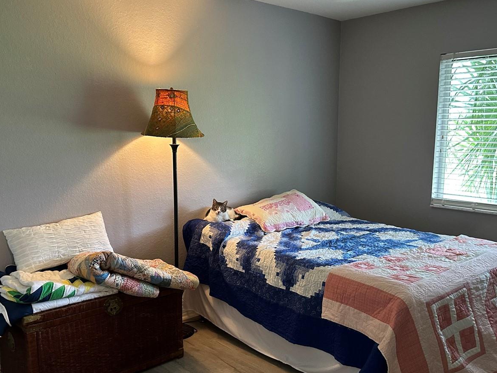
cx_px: 265
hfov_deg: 55.3
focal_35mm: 33
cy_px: 207
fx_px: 474
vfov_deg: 42.9
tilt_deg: -9.5
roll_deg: +0.1
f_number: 1.78
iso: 400
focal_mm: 6.86
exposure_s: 1/60
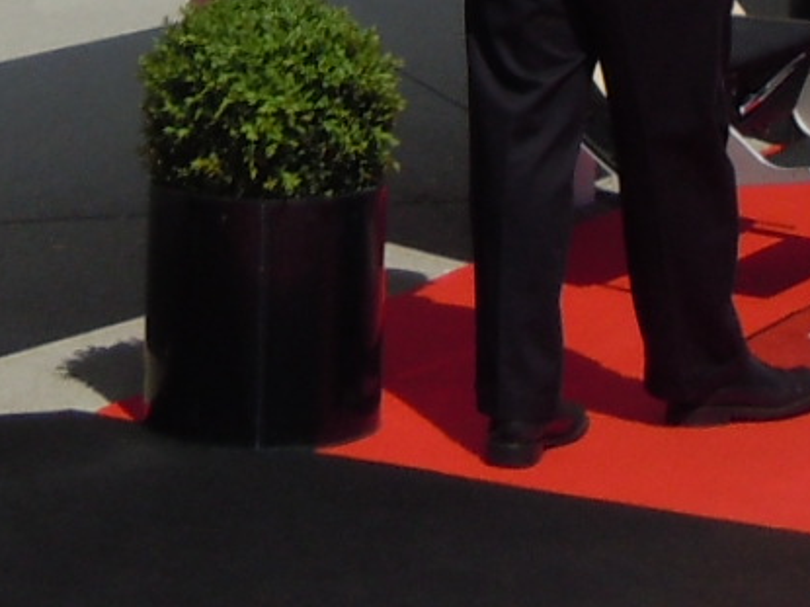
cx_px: 480
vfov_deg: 9.2
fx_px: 3462
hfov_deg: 13.3
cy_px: -705
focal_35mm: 148
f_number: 7
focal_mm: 5.4
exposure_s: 1/640
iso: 100
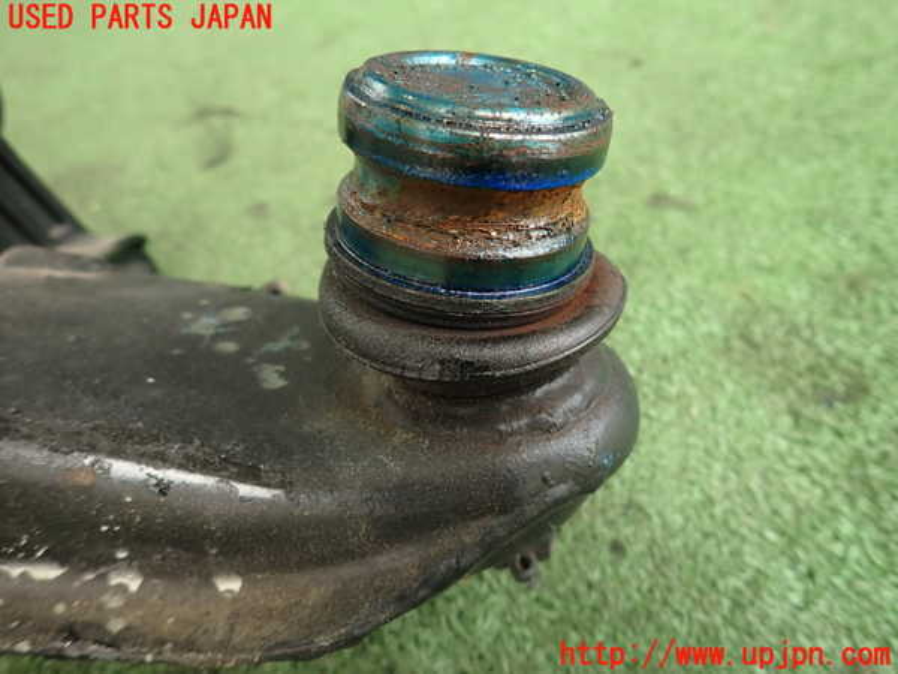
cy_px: 337
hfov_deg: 69.4
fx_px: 649
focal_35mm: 25
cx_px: 449
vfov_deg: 54.9
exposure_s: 1/100
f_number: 2
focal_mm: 4.5
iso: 100
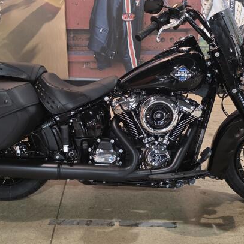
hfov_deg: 41.9
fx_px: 319
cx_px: 122
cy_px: 119
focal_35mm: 40
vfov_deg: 41.9
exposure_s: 1/120
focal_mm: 6.3
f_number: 1.7
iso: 1000
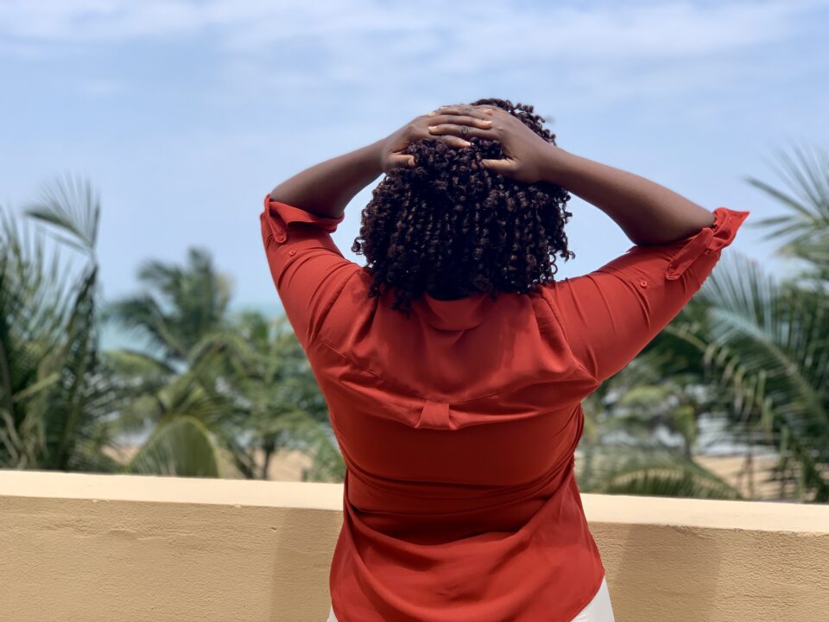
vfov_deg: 28.0
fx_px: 1245
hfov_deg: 36.8
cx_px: 414
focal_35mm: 52
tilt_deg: +0.8
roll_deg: +0.2
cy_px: 311
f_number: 2.4
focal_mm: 6
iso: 16
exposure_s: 1/695
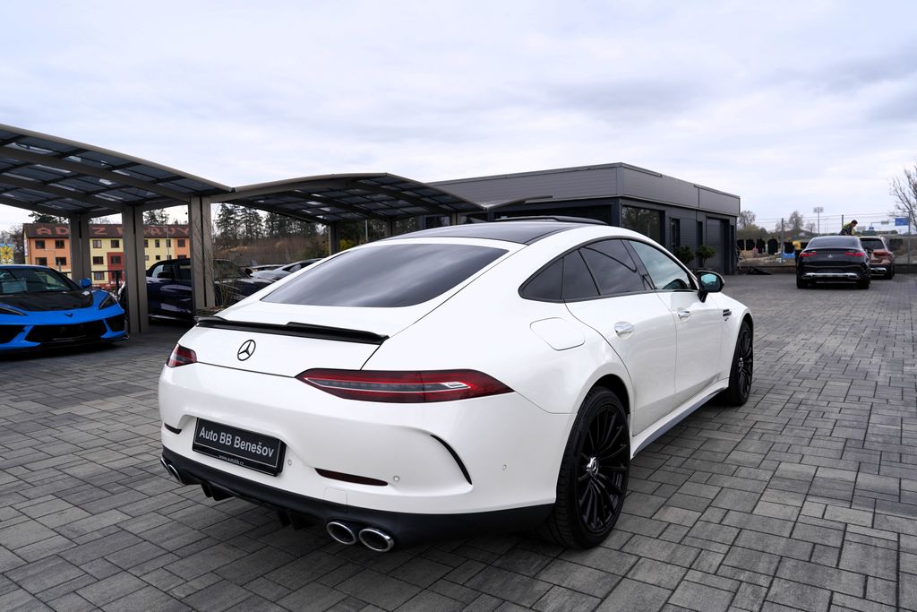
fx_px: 611
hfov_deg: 73.7
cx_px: 458
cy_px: 306
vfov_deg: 53.1
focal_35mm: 24
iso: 100
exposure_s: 1/200
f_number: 7.1
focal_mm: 24
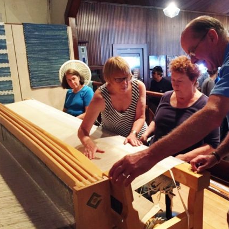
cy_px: 113
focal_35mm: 35
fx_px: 262
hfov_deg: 46.6
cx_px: 150
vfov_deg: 47.2
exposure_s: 1/30
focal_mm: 4.15
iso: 250
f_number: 2.2
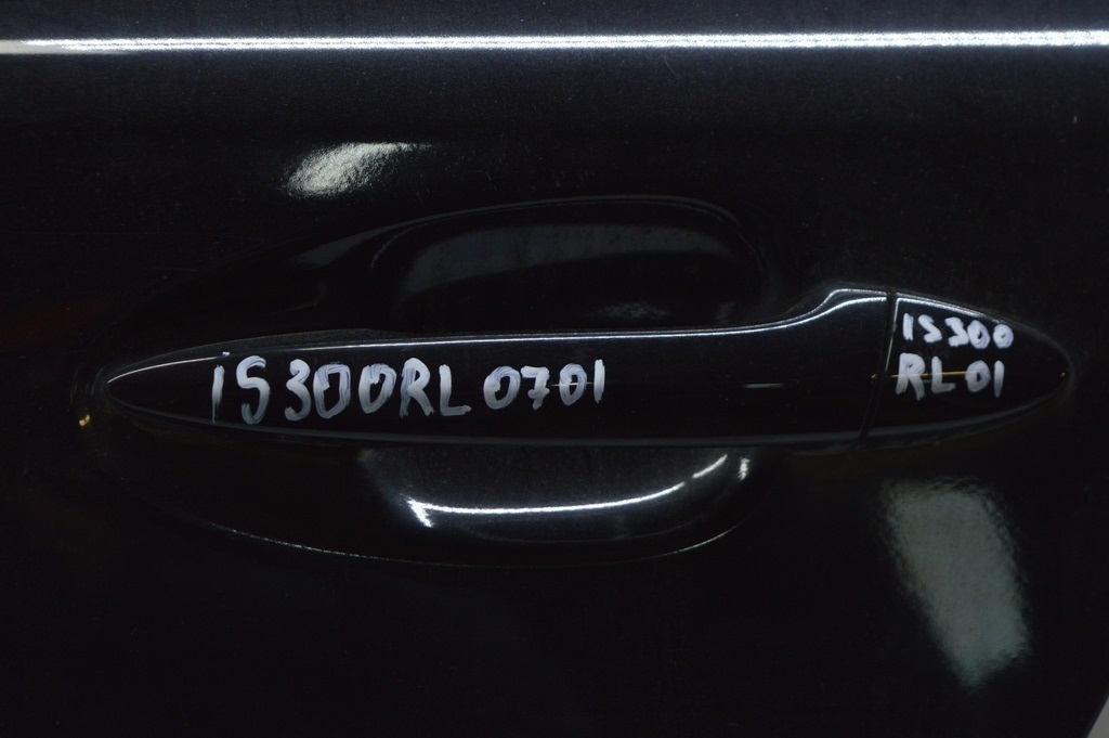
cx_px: 554
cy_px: 369
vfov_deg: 16.5
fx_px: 2539
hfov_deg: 24.6
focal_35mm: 82
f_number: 5.6
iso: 400
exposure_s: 1/80
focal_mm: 55
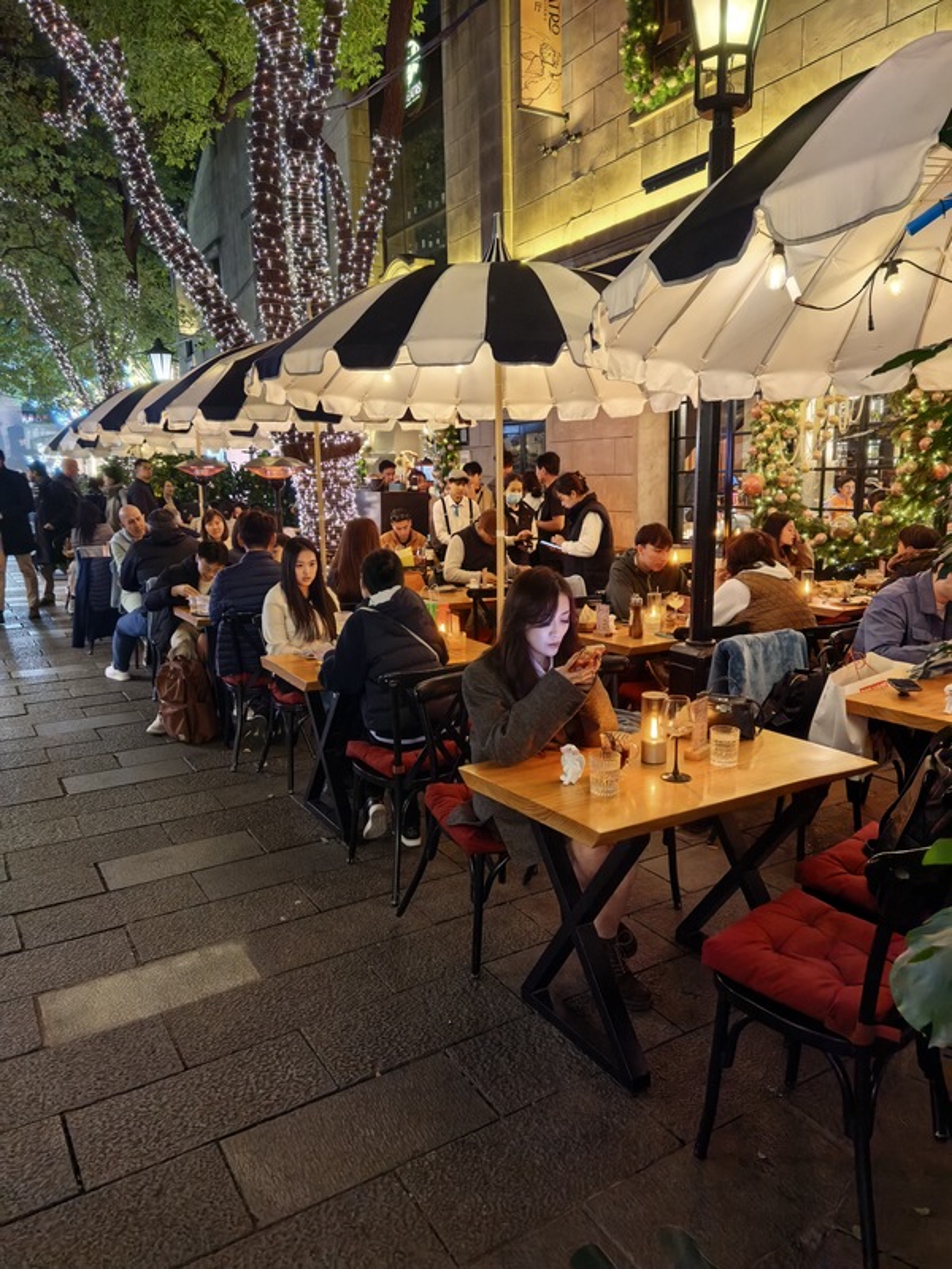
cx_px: 476
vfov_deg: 71.6
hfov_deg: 56.8
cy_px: 634
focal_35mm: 24
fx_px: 880
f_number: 1.6
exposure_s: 1/50
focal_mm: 5.34
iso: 250
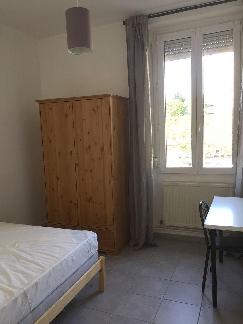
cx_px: 122
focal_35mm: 29
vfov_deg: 61.7
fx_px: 271
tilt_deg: -6.4
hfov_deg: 48.2
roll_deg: +3.0
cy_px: 162
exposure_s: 1/50
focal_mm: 4.15
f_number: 2.2
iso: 40
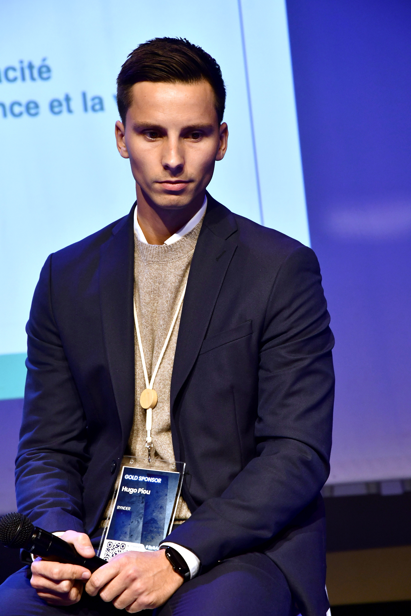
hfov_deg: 11.4
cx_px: 206
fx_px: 2055
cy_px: 308
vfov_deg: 17.1
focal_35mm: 120
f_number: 5.6
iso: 1250
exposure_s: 1/80
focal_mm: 80
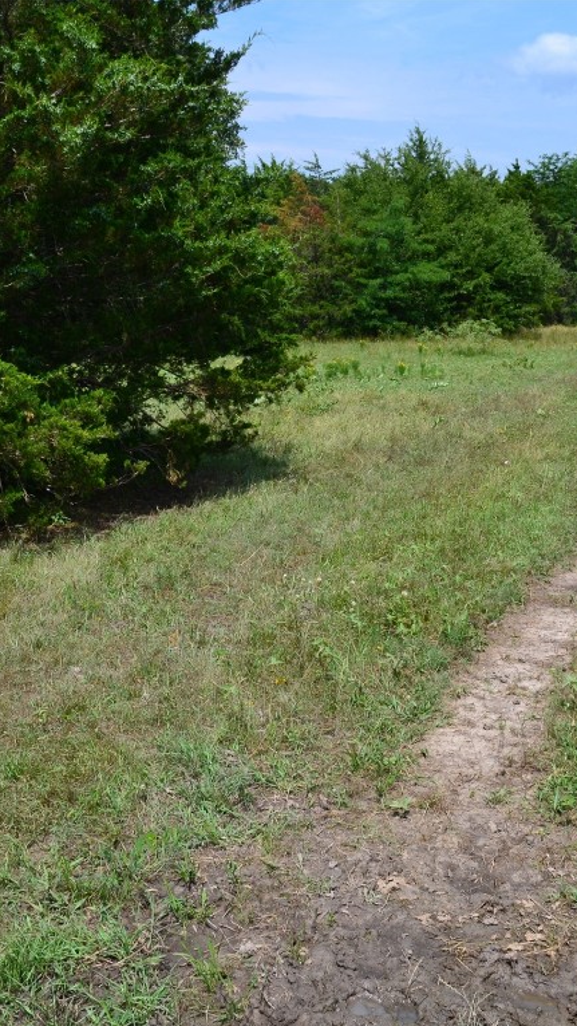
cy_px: 513
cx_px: 233
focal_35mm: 52
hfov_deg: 23.0
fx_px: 1414
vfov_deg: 39.9
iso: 400
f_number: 11
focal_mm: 22
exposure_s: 1/400
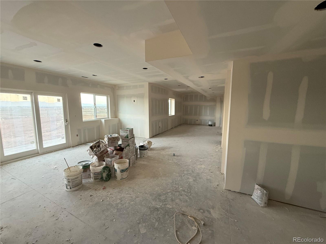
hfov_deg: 102.1
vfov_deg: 85.7
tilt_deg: -5.6
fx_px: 132
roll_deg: +0.4
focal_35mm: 14
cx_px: 163
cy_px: 122
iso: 250
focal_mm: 2.22
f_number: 2.2
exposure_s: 1/99
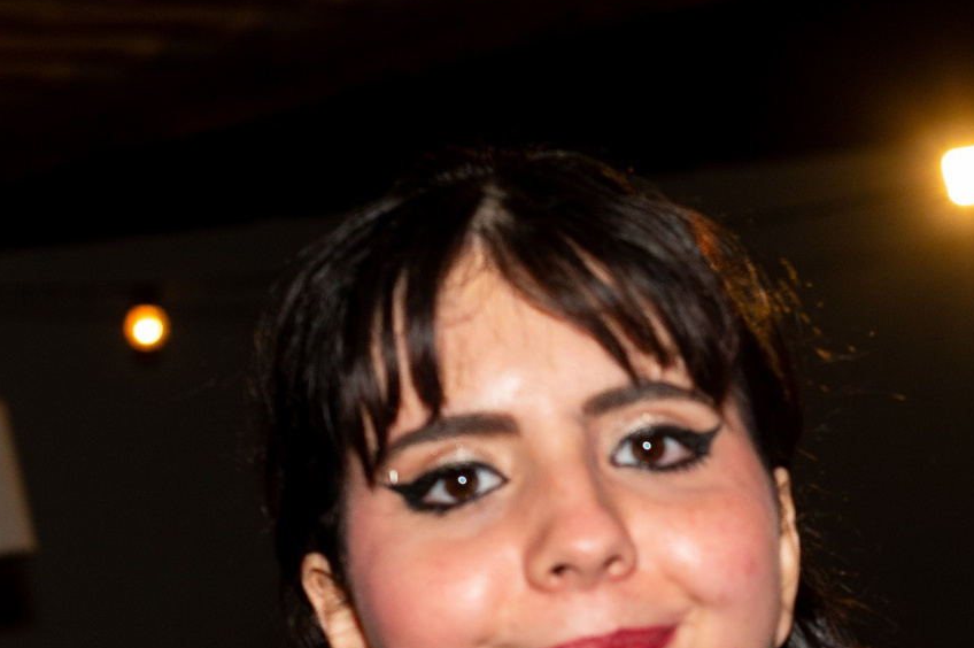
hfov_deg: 13.3
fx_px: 4082
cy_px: 816
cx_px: 1099
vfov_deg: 8.9
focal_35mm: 151
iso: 500
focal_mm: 50
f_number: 3.5
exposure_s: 1/200
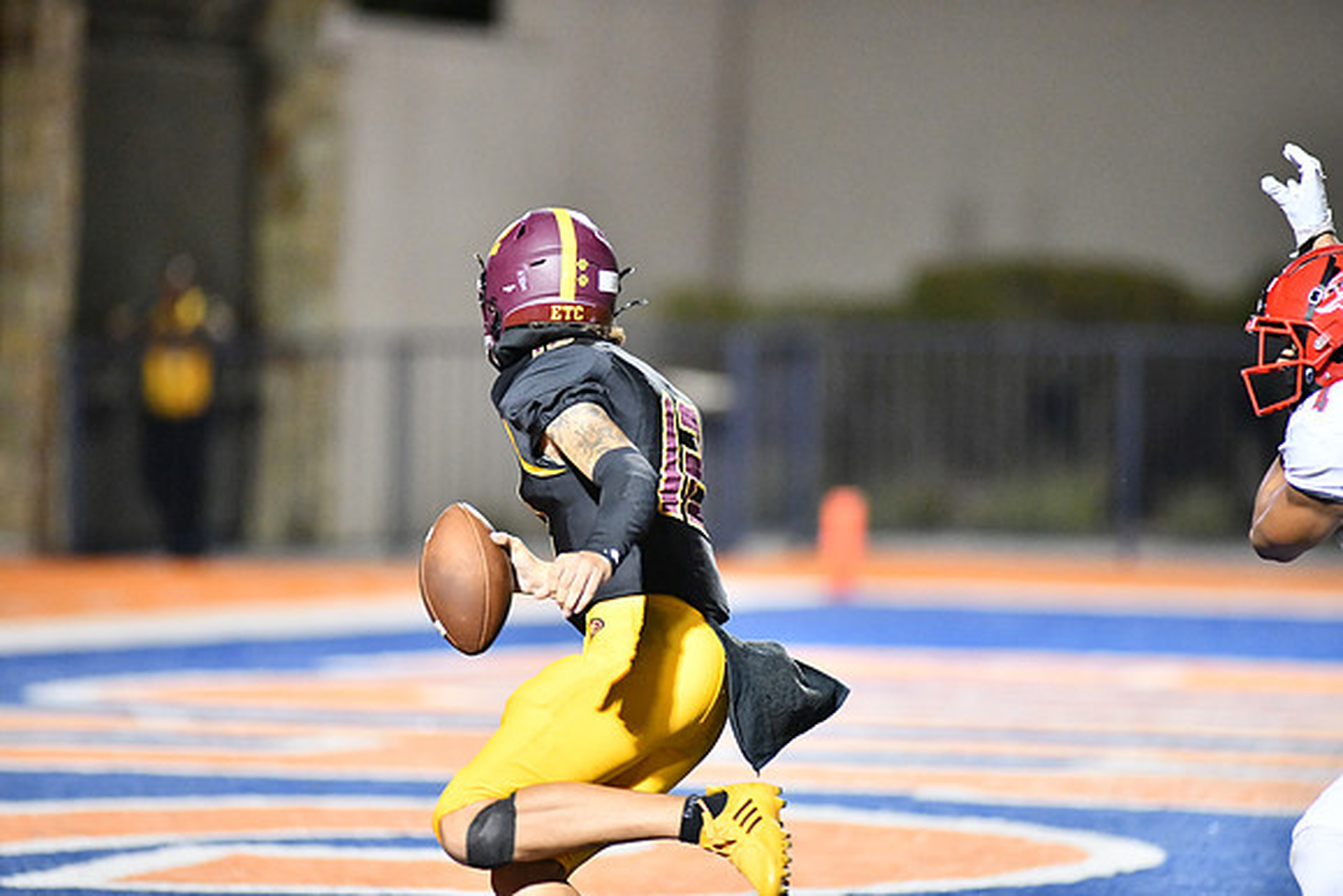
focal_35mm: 300
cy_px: 448
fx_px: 11194
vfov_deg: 4.6
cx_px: 672
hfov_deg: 6.9
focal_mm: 300
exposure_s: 1/1000
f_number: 2.8
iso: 12800
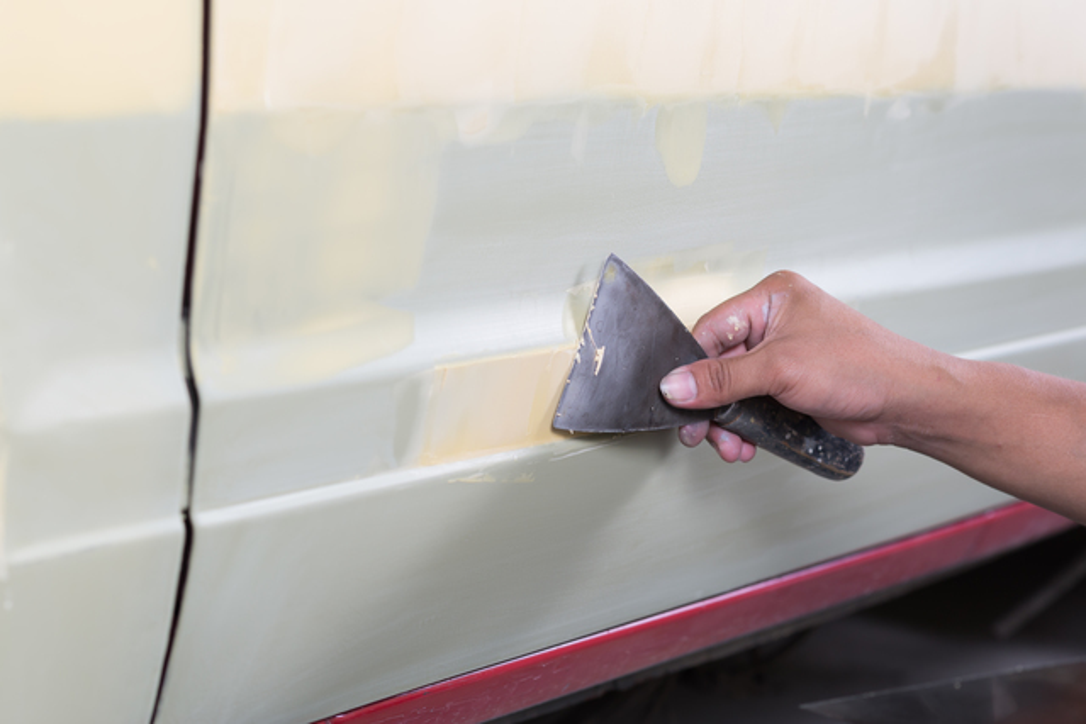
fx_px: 2565
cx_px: 543
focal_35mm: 85
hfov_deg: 23.9
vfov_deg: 16.1
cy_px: 362
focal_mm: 85
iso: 250
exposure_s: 1/200
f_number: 5.6
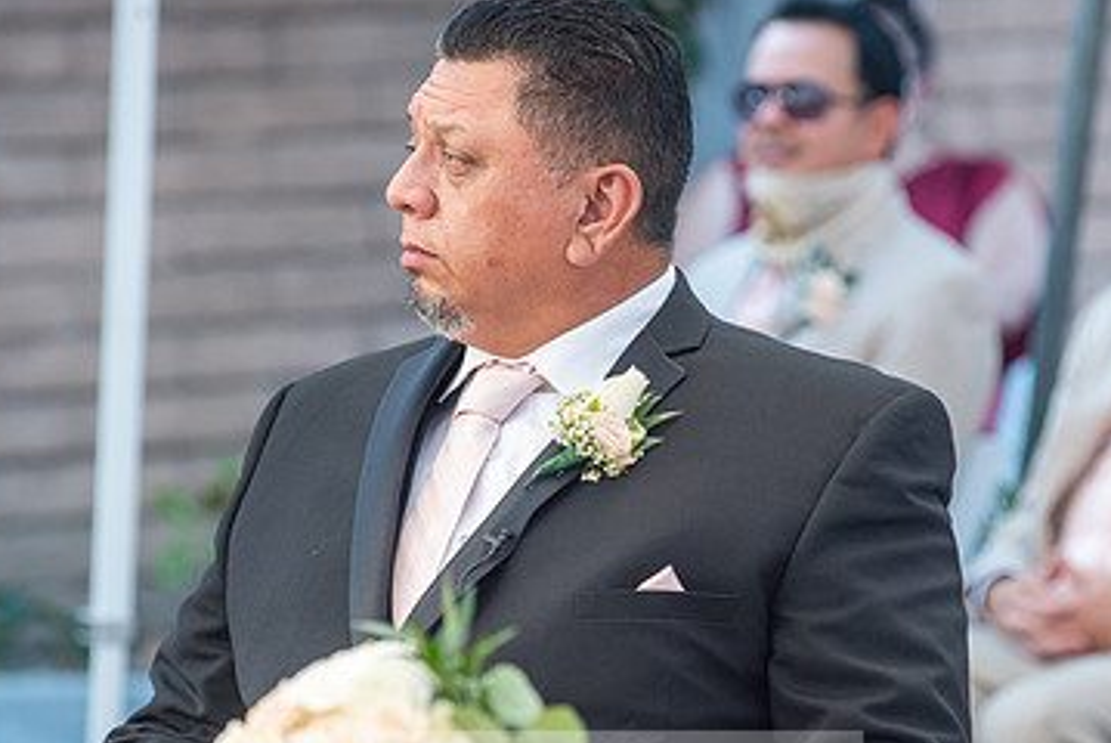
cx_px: 607
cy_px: 512
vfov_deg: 4.3
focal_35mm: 323
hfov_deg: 6.4
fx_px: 9976
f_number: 4.5
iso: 640
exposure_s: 1/200
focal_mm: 200
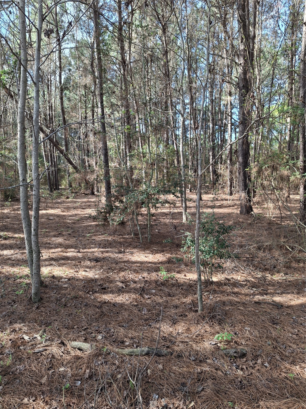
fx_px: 295
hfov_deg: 54.9
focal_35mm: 25
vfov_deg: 69.4
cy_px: 204
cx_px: 153
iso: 25
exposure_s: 1/120
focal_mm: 4.69
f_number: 1.8
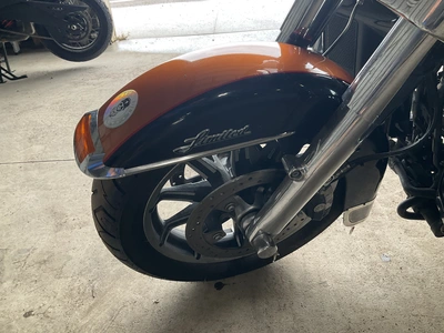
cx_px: 222
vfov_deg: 48.2
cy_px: 166
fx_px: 372
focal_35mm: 29
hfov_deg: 61.7
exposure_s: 1/122
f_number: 1.8
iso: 40
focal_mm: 3
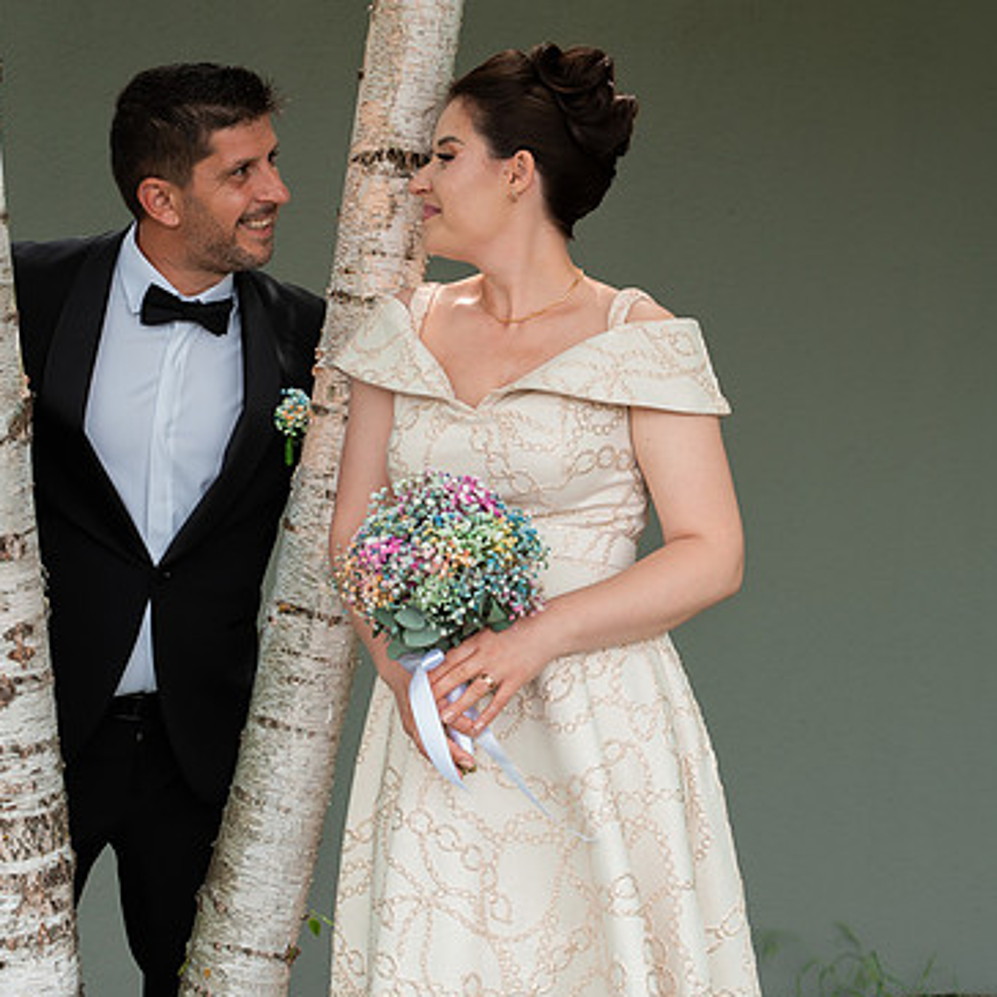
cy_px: 443
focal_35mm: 75
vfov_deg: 23.0
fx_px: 2444
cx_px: 476
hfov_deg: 23.1
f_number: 4
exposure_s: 1/250
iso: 200
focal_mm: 49
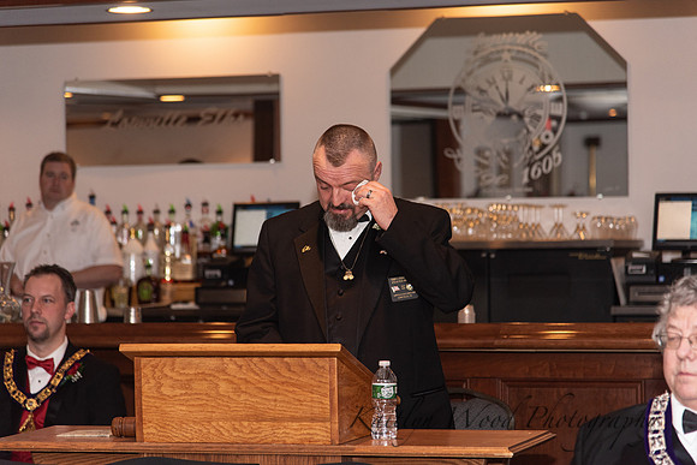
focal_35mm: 120
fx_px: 2324
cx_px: 348
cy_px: 232
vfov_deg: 11.4
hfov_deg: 17.1
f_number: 4
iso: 800
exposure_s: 1/200
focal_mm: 120
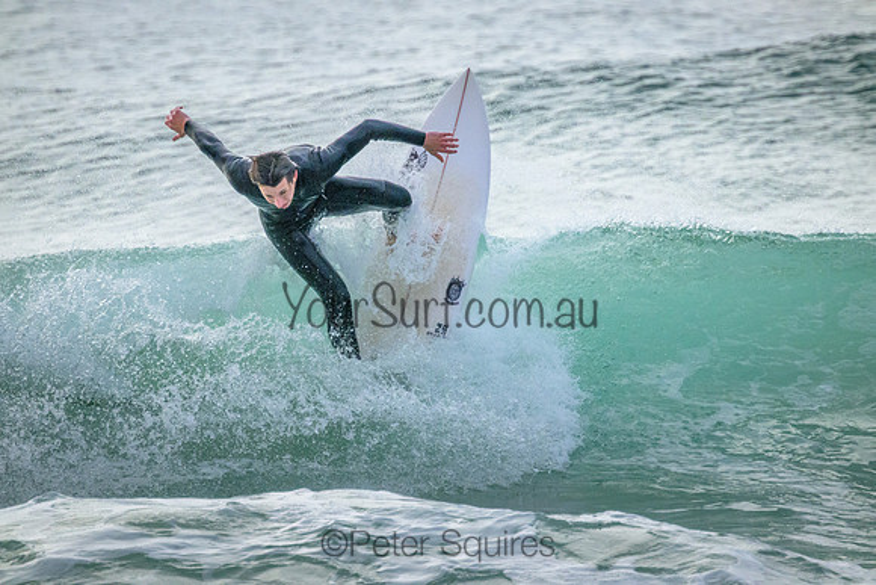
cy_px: 292
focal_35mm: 800
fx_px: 19470
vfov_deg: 1.7
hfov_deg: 2.6
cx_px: 438
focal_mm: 800
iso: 8000
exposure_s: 1/2000
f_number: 11
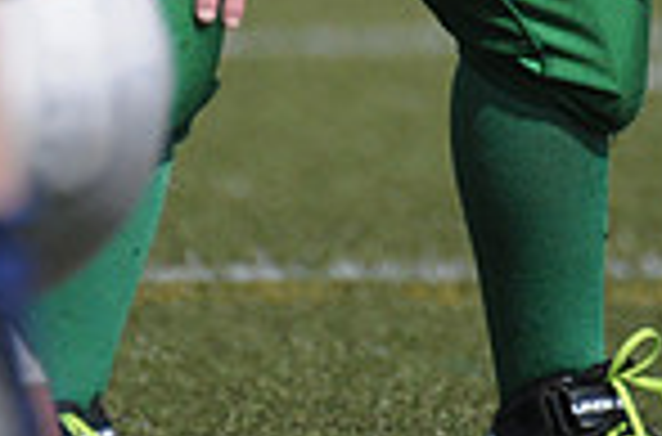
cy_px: -375
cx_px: 338
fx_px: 43479
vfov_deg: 0.6
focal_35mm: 2372
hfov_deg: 0.9
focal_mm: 400
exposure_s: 1/6400
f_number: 4
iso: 640
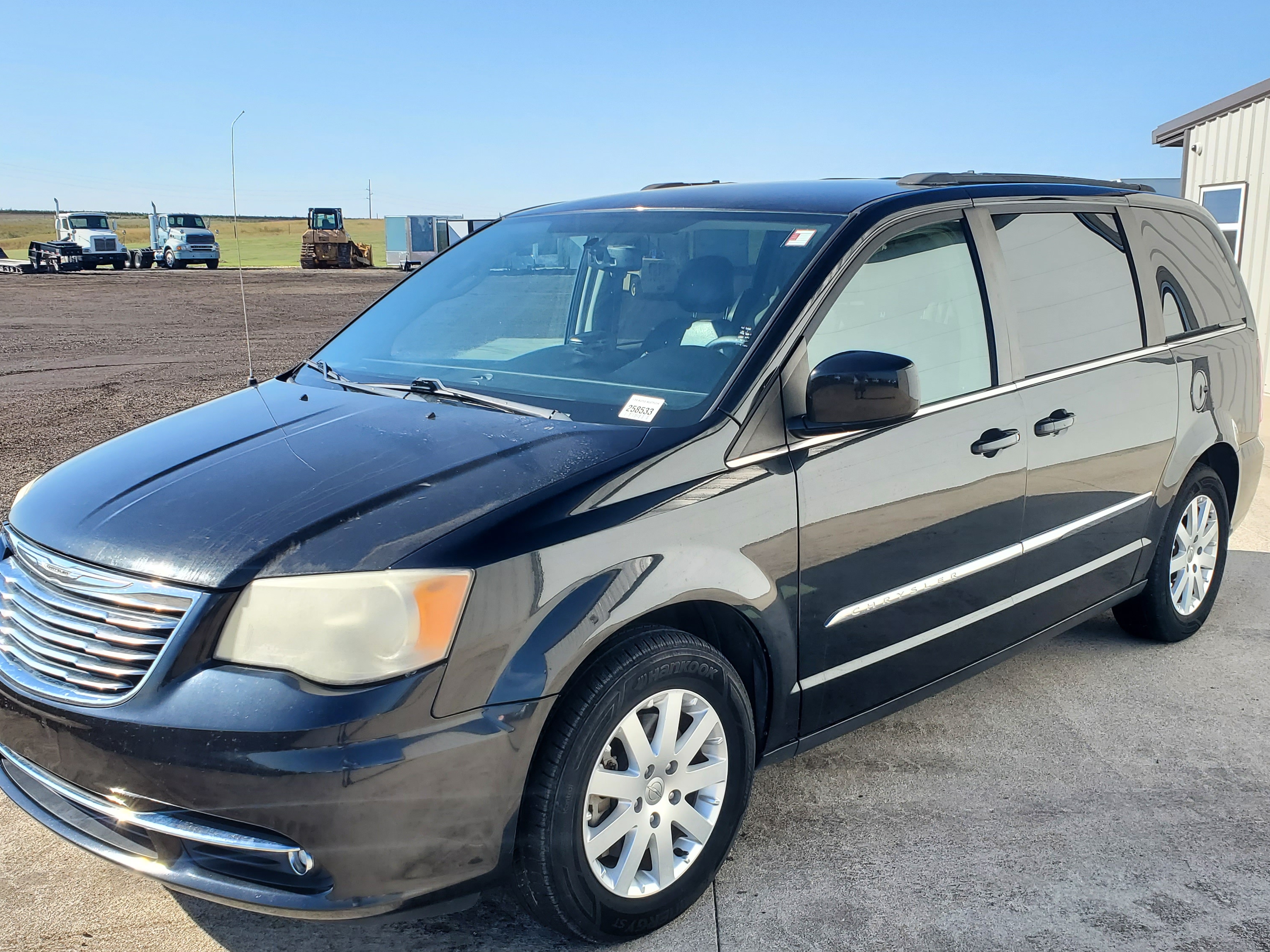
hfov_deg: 52.6
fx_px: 1284
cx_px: 661
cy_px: 553
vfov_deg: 40.6
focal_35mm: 35
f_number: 2.4
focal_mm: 4.3
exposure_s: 1/796
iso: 50
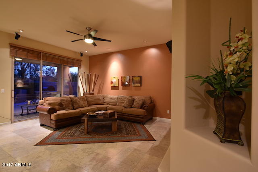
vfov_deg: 70.5
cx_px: 129
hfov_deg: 93.3
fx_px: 122
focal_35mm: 17
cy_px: 86
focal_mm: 17
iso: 640
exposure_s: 1/1.6
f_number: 8
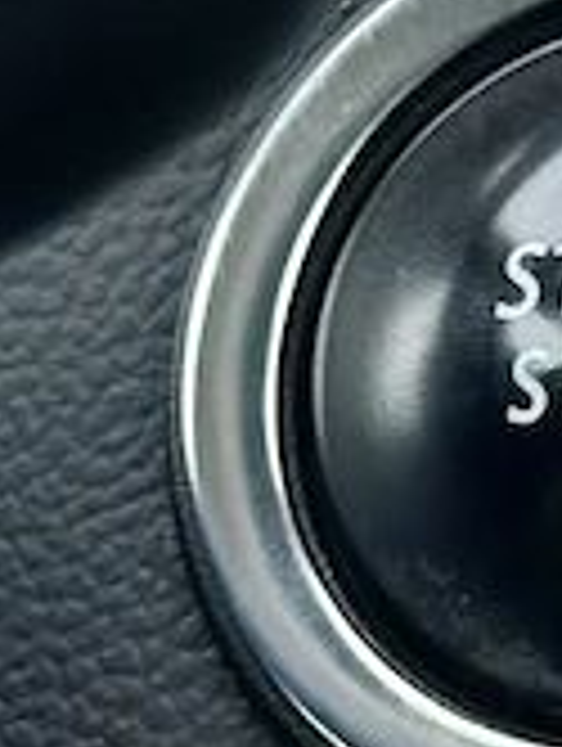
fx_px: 4988
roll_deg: -1.0
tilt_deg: -10.7
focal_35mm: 231
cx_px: 553
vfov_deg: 8.6
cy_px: 328
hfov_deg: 6.4
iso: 80
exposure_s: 1/442
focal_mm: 6.86
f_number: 1.78
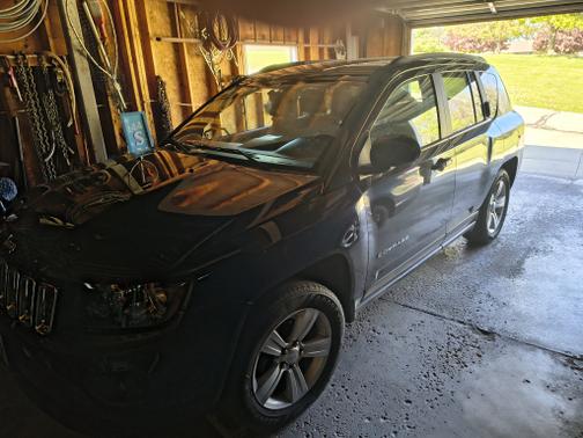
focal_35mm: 24
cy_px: 219
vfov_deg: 56.8
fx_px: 404
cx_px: 292
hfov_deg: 71.6
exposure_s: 1/120
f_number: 1.8
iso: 574
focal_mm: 5.56
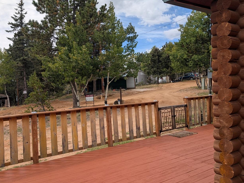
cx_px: 98
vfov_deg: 45.5
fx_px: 219
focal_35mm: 31
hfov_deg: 57.9
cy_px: 89
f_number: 1.68
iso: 23
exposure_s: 1/974
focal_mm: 6.9
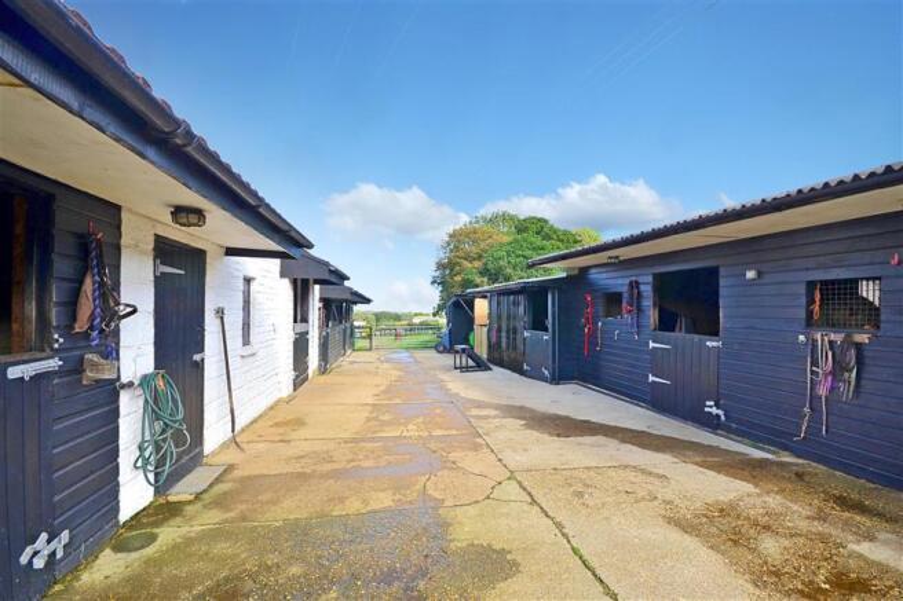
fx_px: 376
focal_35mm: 15
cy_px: 300
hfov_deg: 100.4
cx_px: 452
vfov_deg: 77.3
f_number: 6.3
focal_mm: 10
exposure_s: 1/160
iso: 200
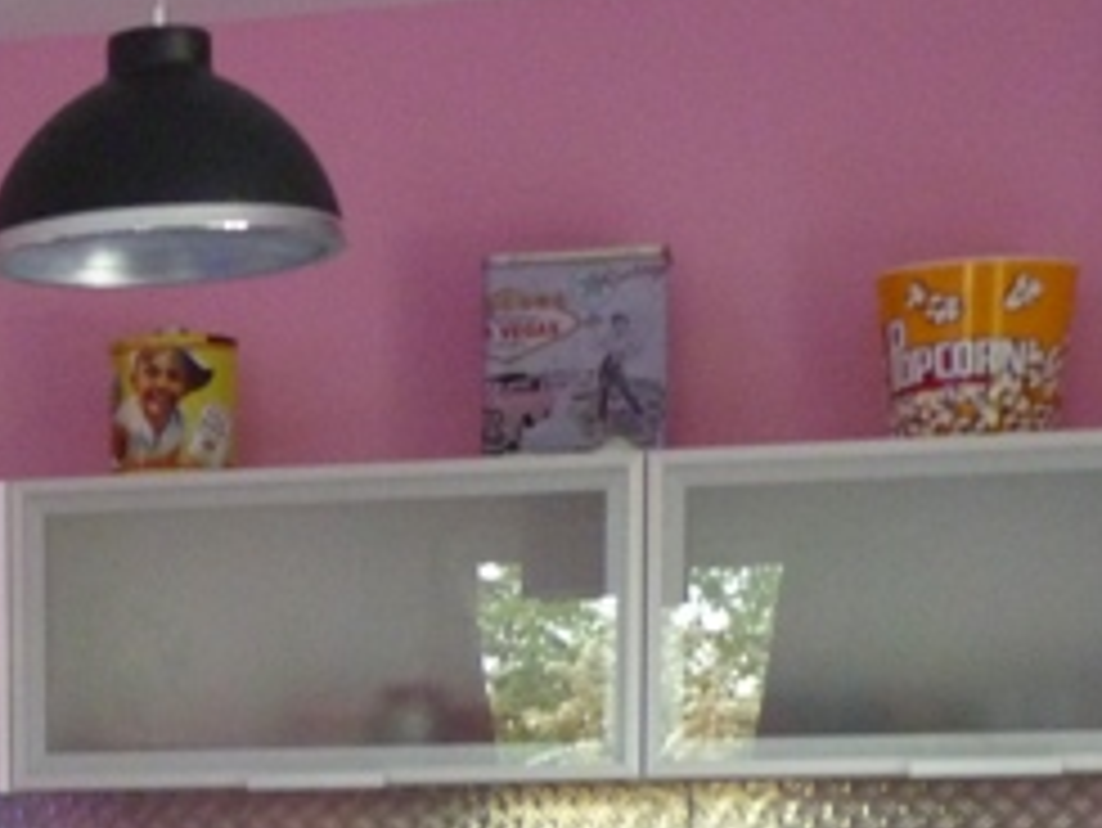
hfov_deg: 16.7
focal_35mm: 111
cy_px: 1260
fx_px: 3535
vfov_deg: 12.6
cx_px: -328
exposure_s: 1/25
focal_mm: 6.1
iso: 400
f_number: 3
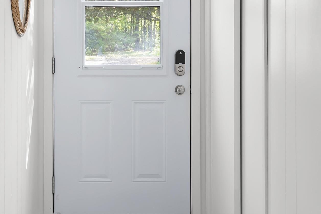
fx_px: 482
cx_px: 127
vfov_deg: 24.9
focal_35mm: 54
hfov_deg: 36.7
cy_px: 72
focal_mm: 22
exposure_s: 1/15
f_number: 8
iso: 320
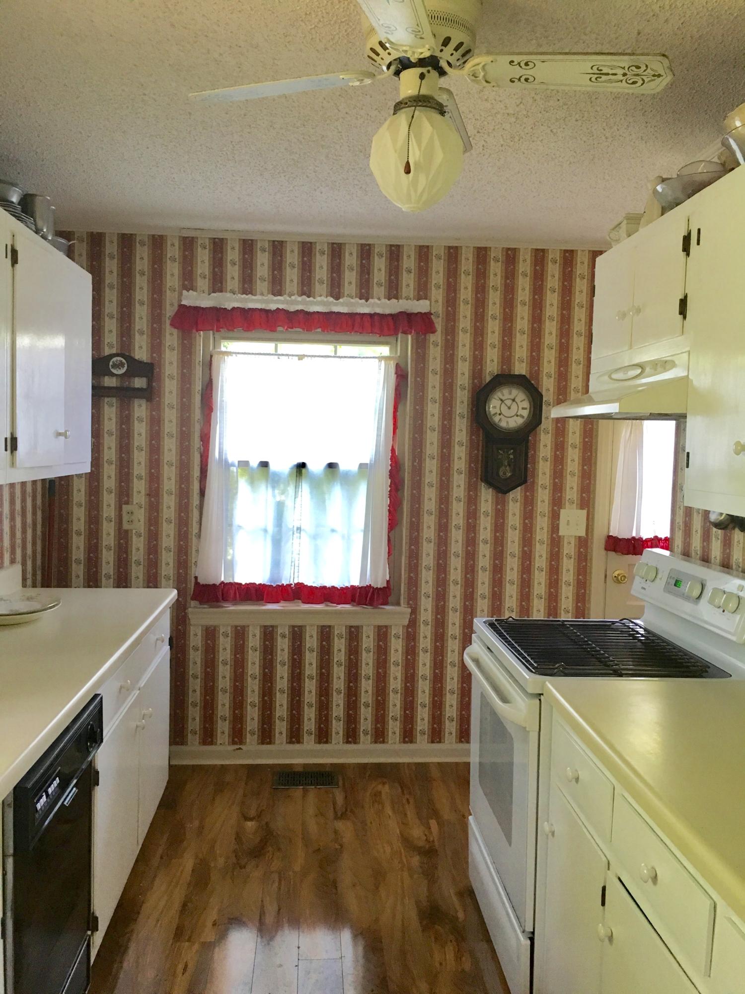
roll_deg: -2.3
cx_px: 372
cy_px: 497
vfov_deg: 61.7
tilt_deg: -4.5
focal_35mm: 29
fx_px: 832
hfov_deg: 48.2
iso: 100
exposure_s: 1/30
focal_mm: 4.15
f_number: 2.2
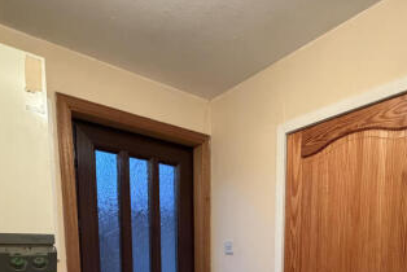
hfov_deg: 67.1
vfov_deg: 40.9
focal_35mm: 27
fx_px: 306
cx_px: 227
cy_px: 282
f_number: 2.2
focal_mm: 2.22
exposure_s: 1/50
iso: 640
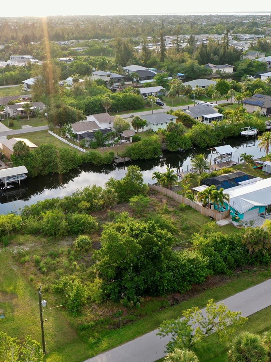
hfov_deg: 35.1
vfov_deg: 45.8
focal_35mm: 41
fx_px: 428
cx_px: 116
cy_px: 182
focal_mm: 10.26
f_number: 4.5
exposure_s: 1/200
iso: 100
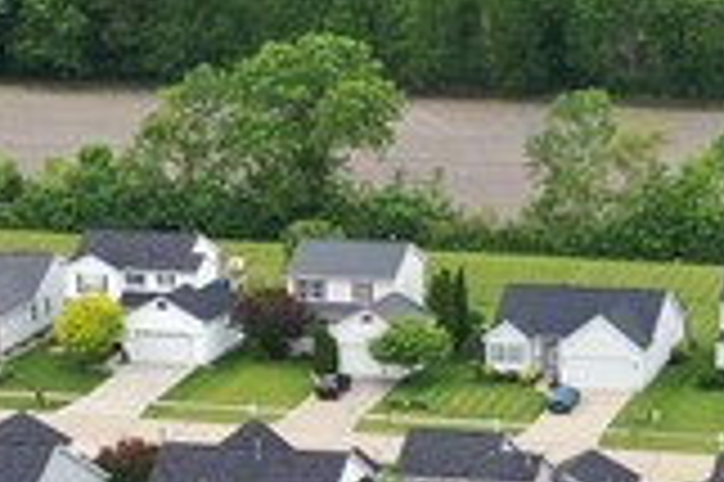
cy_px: 973
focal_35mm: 189
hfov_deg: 10.9
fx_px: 3797
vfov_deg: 7.0
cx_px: 481
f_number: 5
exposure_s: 1/240
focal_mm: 10.26
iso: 100
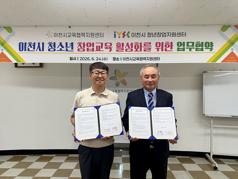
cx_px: 119
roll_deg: +0.2
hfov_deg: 71.6
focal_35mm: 24
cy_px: 90
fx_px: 165
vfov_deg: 56.8
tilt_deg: +0.1
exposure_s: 1/120
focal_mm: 6.86
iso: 100
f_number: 1.78
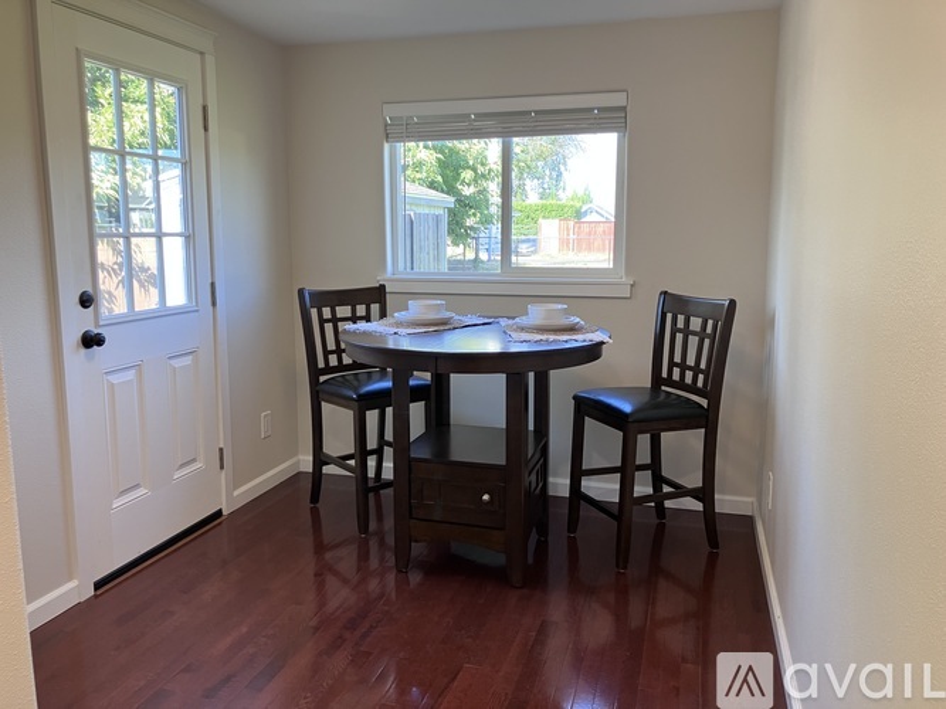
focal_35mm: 28
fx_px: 765
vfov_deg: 49.7
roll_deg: -0.6
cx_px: 473
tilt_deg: -8.1
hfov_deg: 63.5
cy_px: 354
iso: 80
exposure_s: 1/60
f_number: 1.8
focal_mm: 3.99
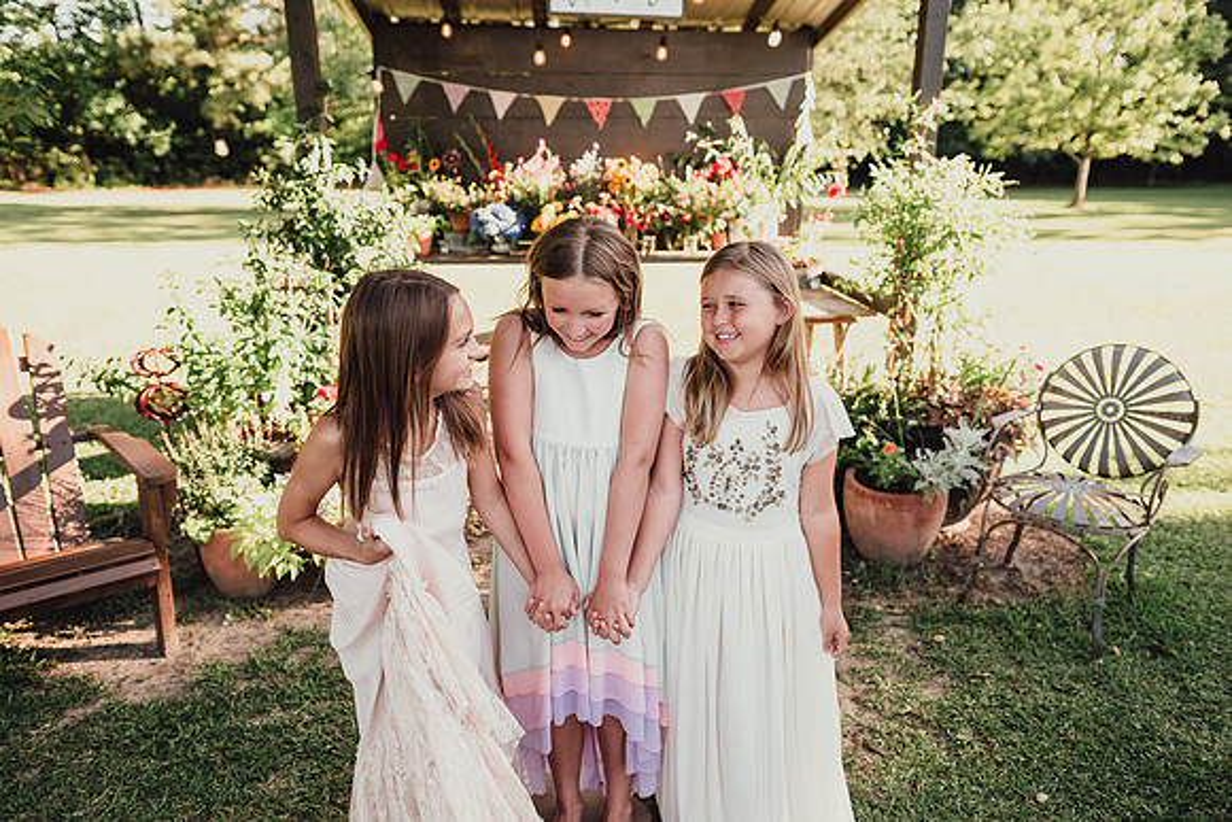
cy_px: 411
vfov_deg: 53.2
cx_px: 616
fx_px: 821
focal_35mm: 24
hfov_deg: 73.7
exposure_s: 1/500
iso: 160
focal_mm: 24
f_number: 2.8
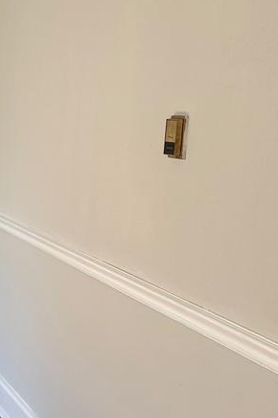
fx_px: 718
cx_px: -35
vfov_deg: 32.4
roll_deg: -1.3
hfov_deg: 20.8
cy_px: 231
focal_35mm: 62
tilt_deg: -9.5
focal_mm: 6.86
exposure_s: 1/121
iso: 125
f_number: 1.78
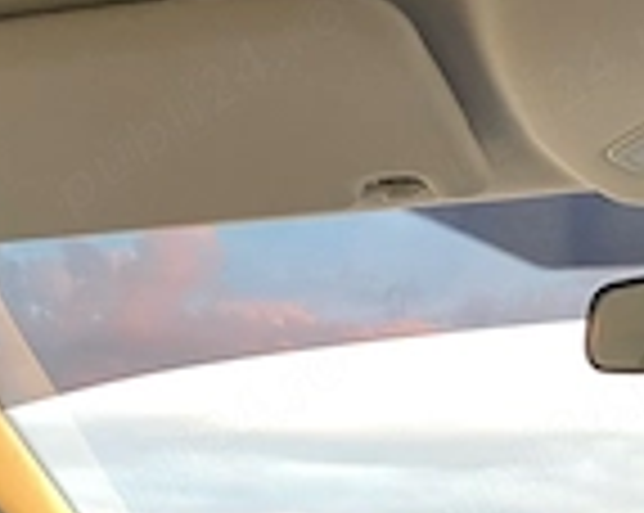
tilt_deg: -8.5
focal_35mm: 71
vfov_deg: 18.1
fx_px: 1351
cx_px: 639
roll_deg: +0.7
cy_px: 860
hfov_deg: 25.5
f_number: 1.8
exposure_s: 1/50
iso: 125
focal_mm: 4.25
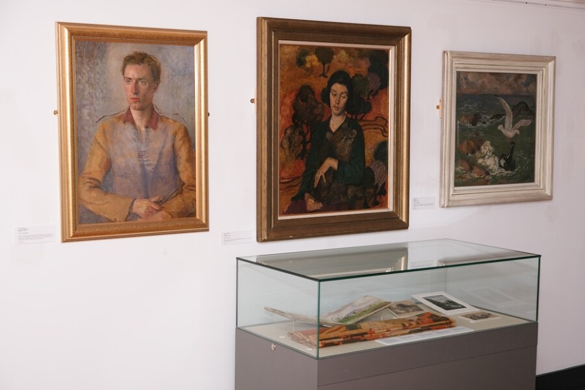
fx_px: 910
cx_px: 292
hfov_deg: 35.6
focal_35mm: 56
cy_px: 195
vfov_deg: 24.2
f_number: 5.6
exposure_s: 1/125
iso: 400
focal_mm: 37.4
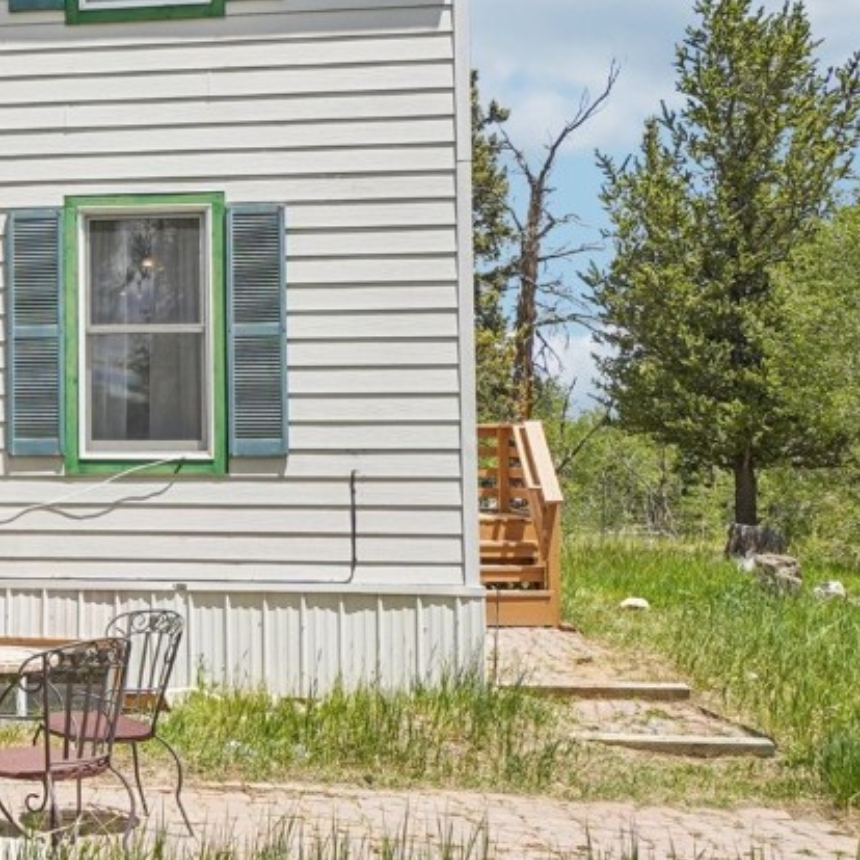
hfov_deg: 26.4
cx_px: -332
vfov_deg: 31.9
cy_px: 166
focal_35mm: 52
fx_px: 1462
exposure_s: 1/250
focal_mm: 15
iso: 100
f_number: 8
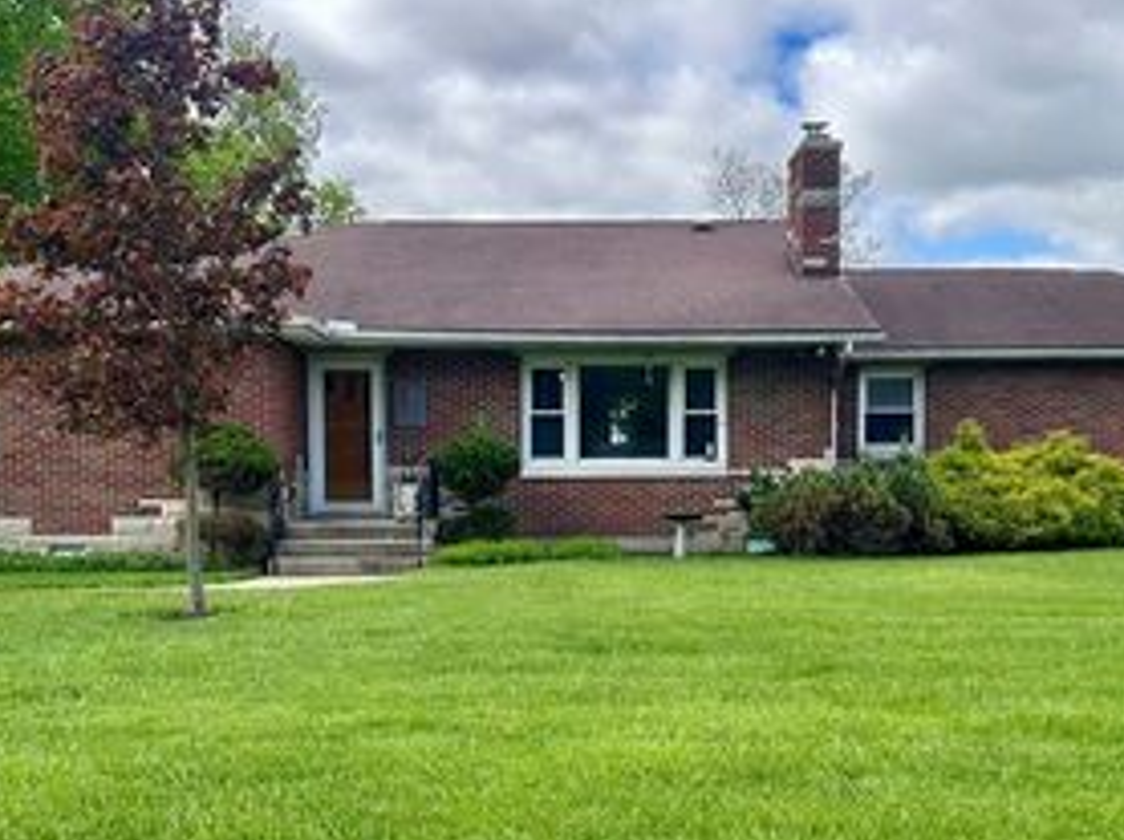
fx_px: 1524
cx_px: 596
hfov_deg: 40.5
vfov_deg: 30.7
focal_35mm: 47
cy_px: 534
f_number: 1.5
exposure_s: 1/1266
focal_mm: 5.7
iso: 50
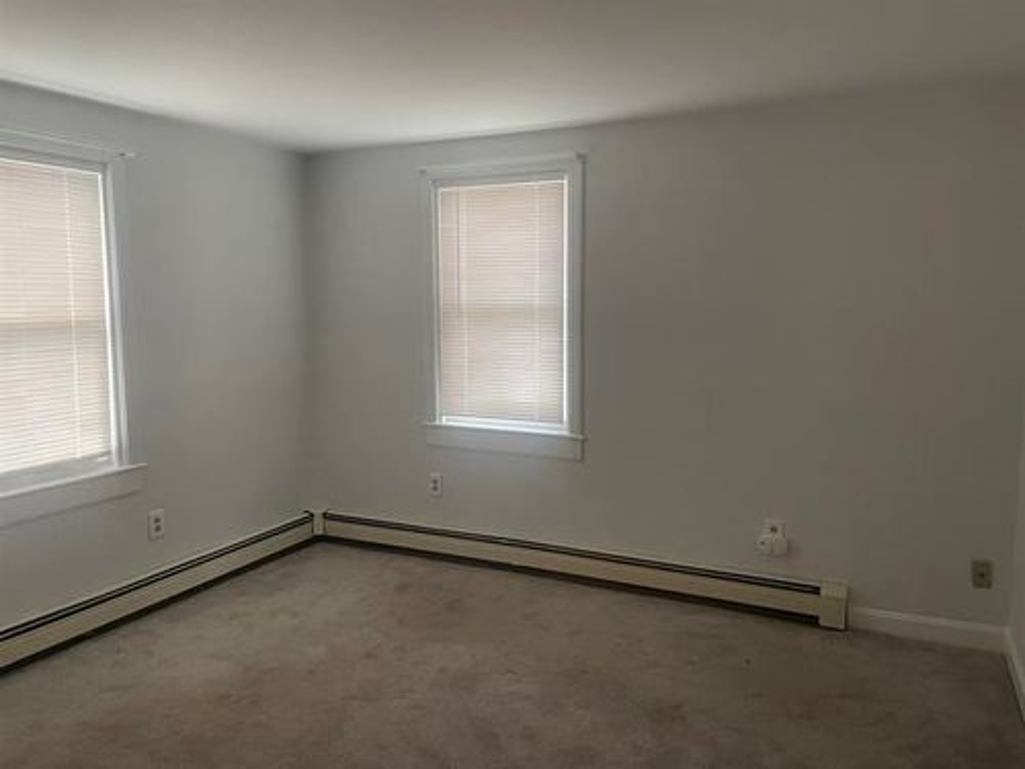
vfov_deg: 54.9
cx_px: 512
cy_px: 384
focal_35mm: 25
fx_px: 740
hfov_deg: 69.4
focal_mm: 5.1
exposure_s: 1/60
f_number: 1.6
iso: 250
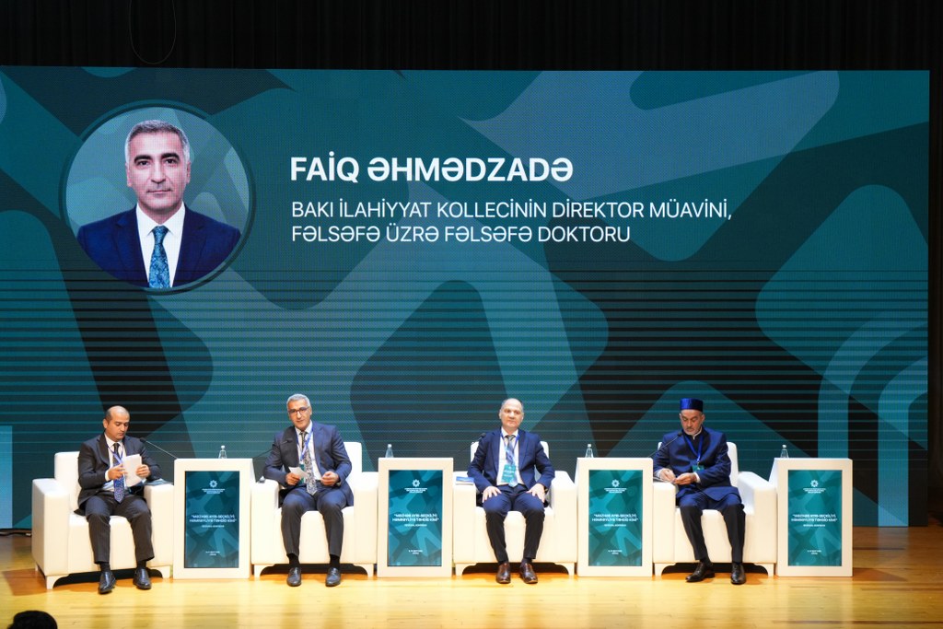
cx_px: 472
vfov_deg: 26.0
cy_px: 314
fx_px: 1362
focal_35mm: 52
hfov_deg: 38.2
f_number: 4.5
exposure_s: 1/160
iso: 1600
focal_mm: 35
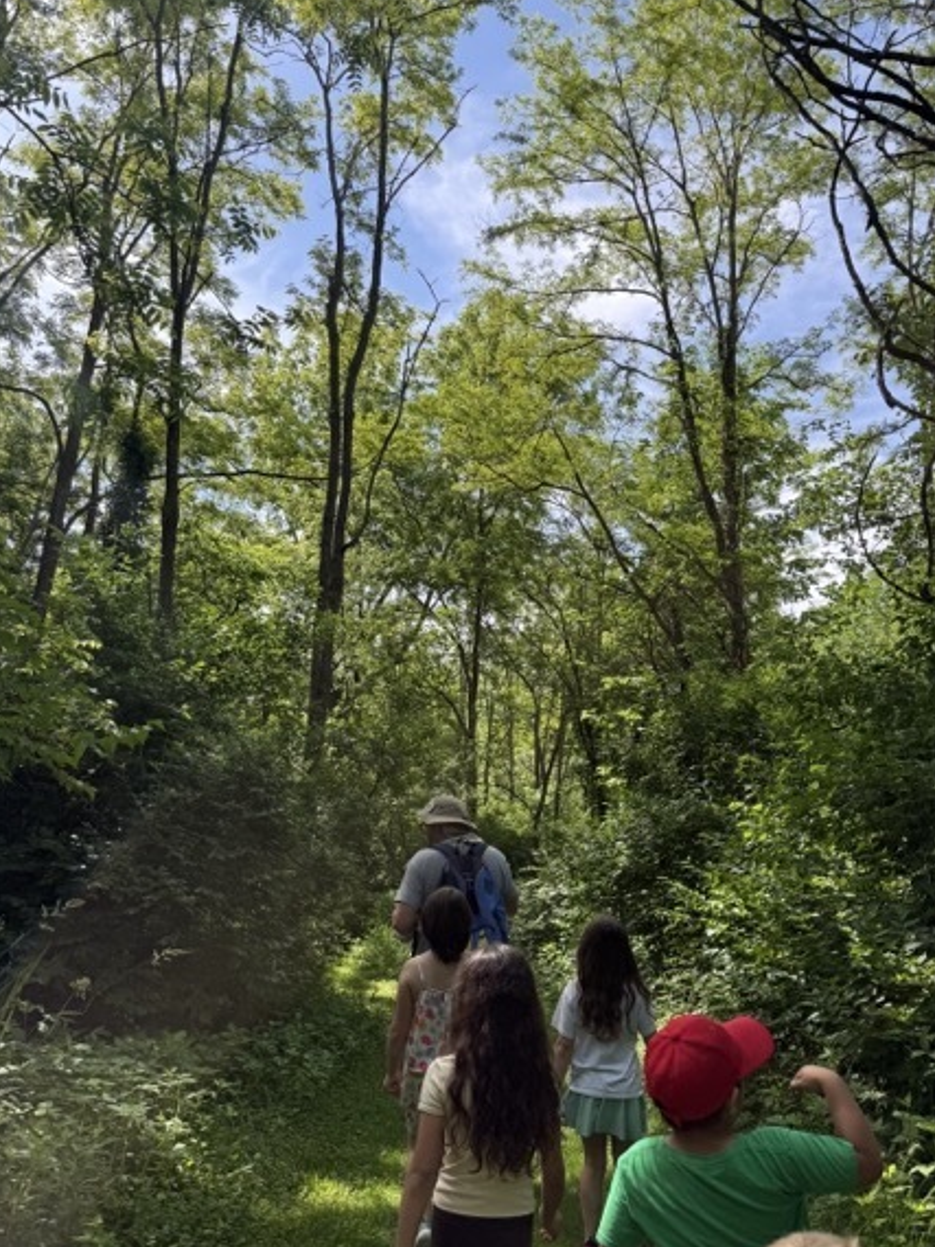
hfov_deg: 51.3
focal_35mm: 27
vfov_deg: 65.3
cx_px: 515
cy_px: 633
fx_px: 972
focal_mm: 6.76
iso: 80
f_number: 1.78
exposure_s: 1/1250
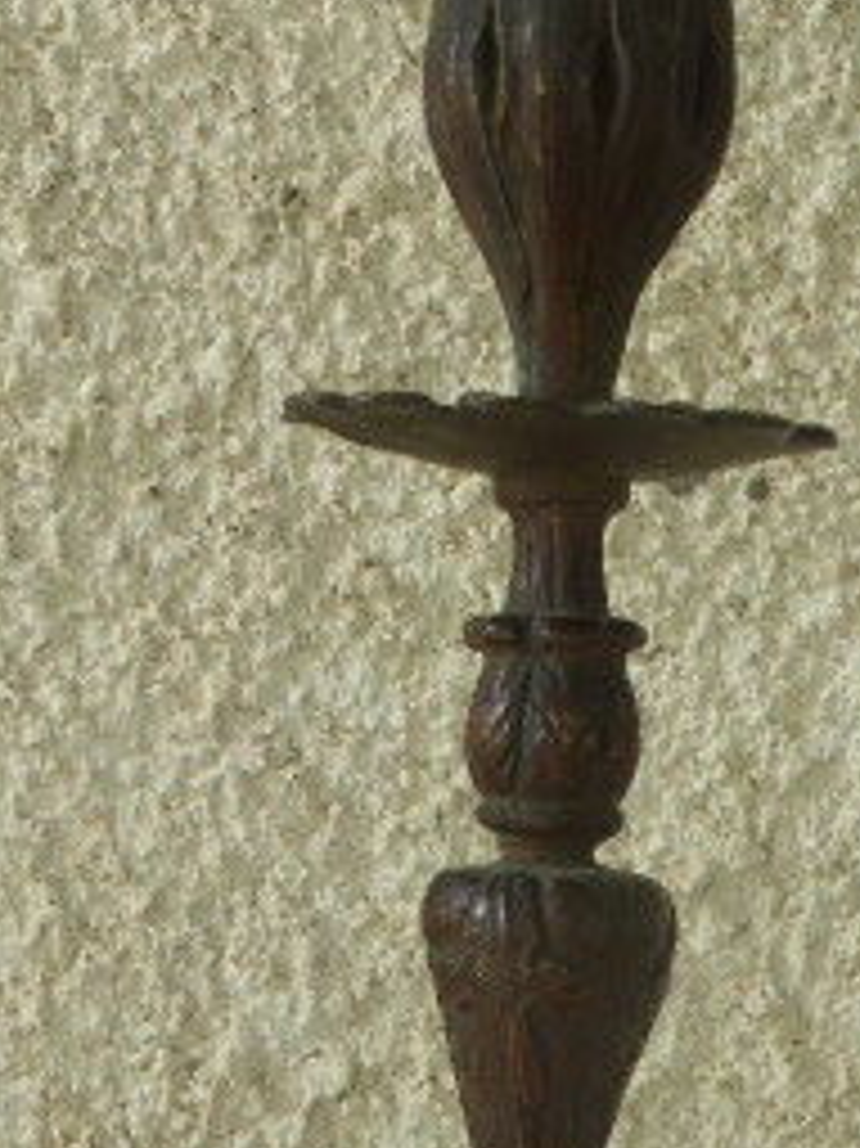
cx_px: 639
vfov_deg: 14.8
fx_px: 4409
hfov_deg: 11.1
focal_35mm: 133
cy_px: 887
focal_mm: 9
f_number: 4.4
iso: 200
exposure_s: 1/160
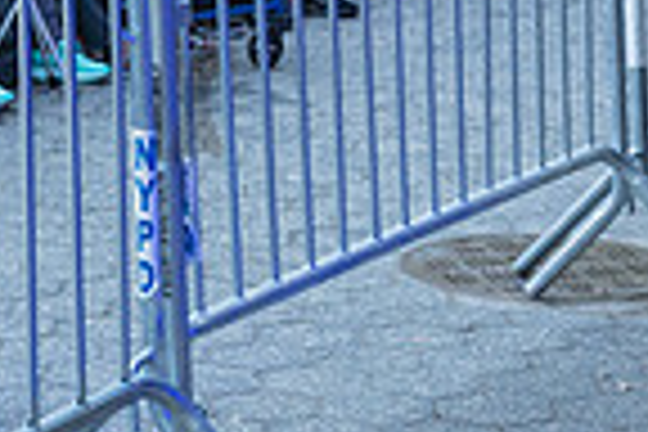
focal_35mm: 141
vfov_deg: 9.5
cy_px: -137
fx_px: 2538
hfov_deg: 13.5
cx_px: -387
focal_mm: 35
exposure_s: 1/125
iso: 1000
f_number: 4
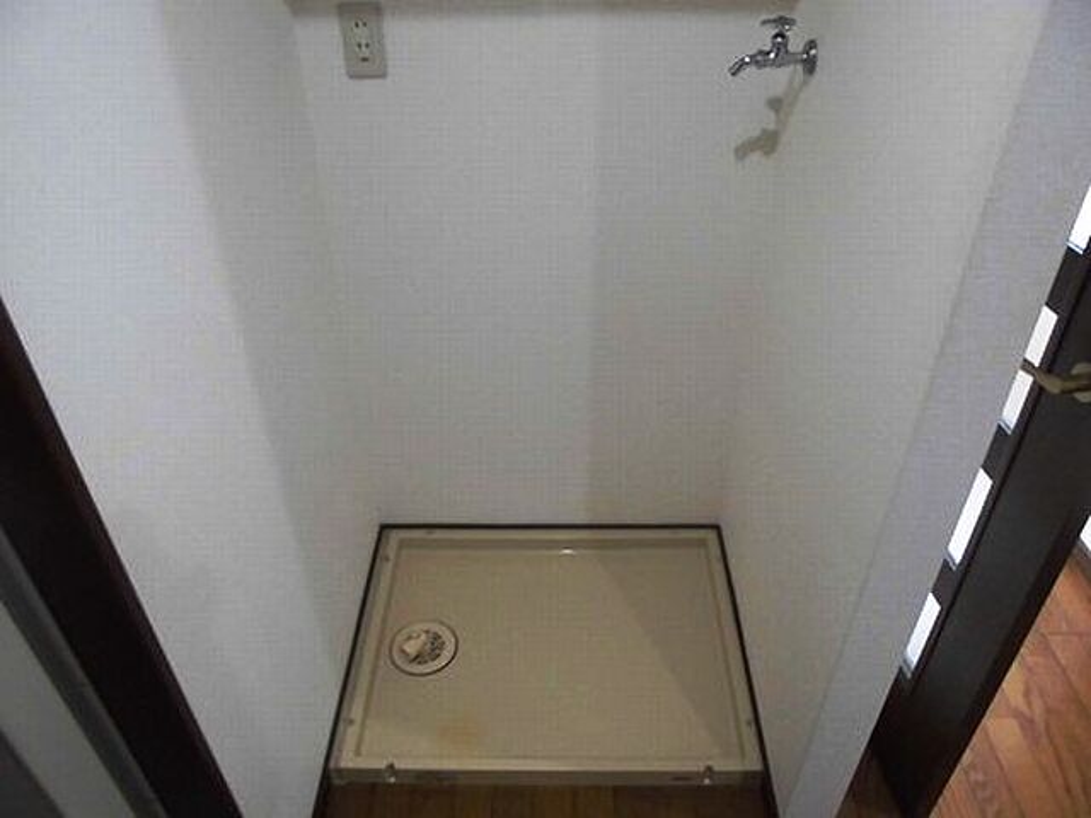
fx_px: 819
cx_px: 546
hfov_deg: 67.3
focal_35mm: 26
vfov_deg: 53.1
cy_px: 409
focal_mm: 4.6
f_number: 3.5
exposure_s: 1/40
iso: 400
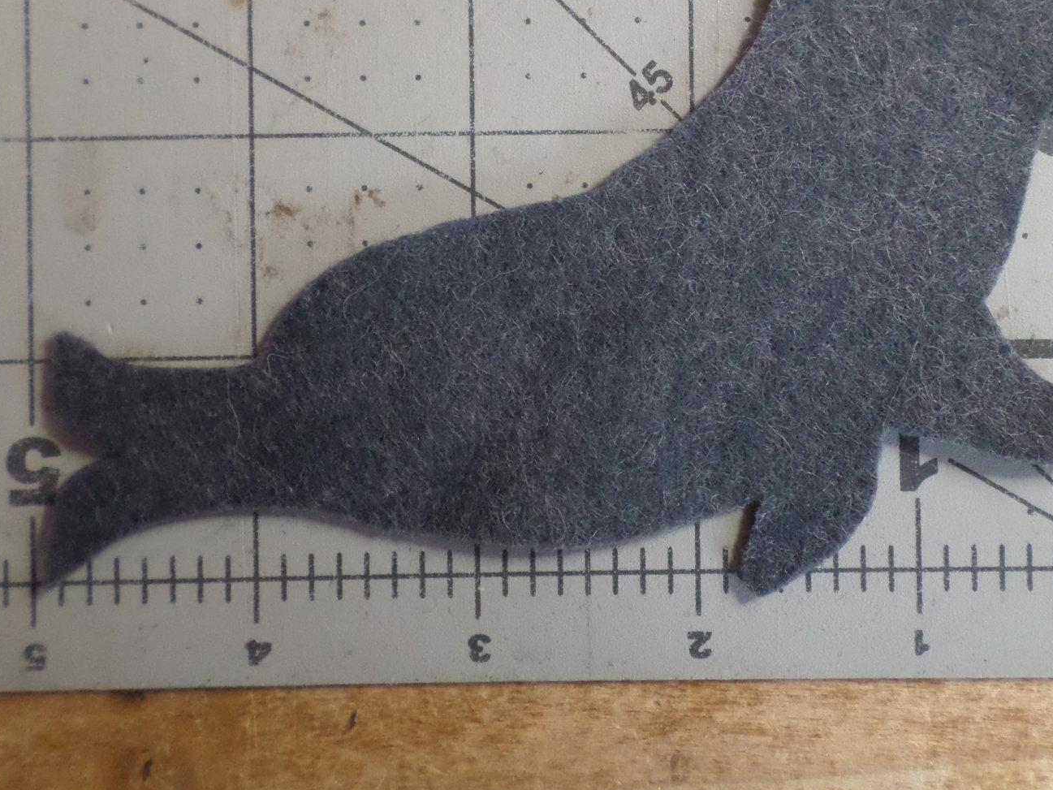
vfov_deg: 37.9
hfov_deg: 50.0
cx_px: 605
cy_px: 213
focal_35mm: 37
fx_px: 1126
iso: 320
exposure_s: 1/30
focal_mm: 4.5
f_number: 2.5
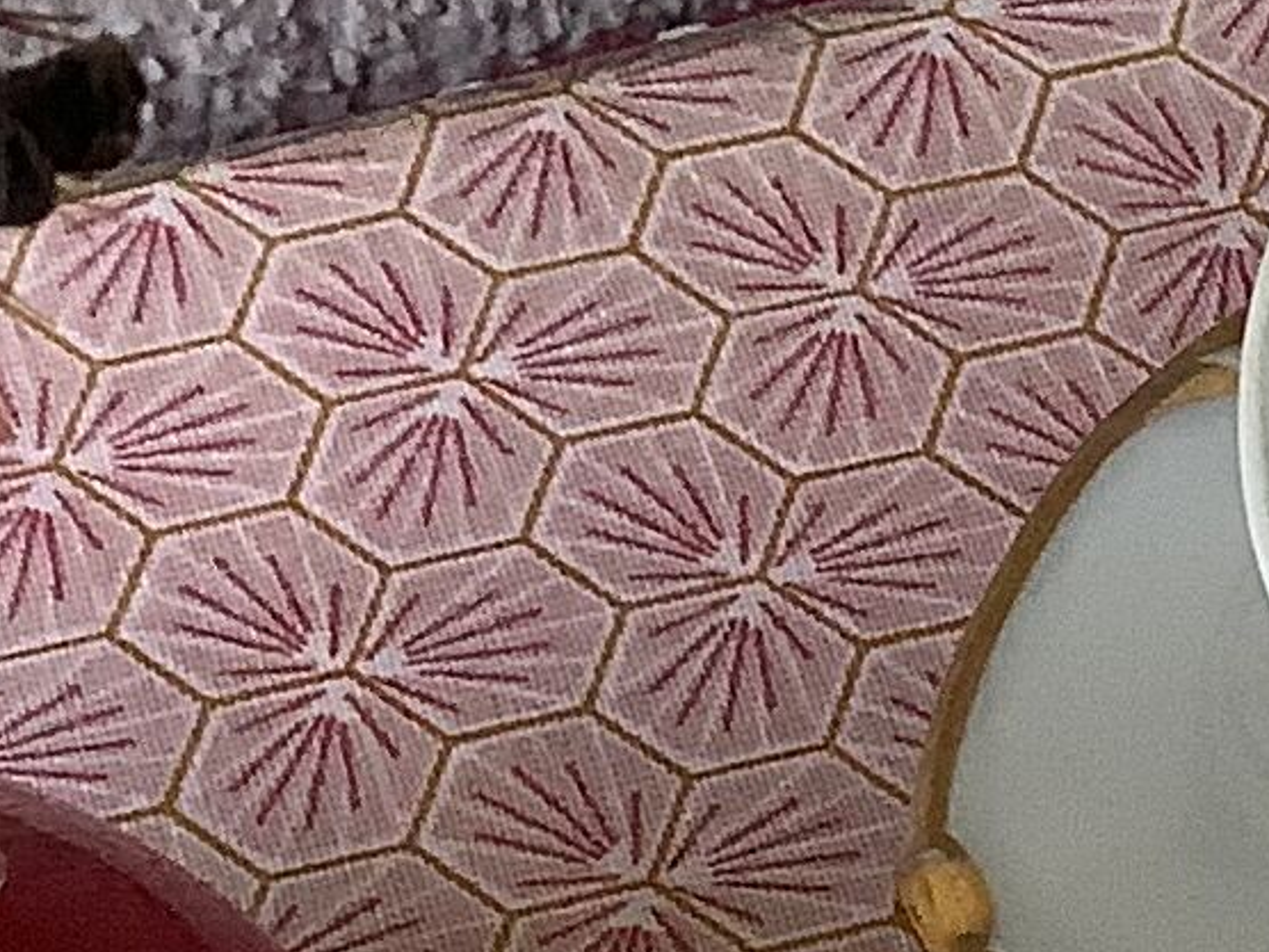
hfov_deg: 10.1
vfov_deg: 7.9
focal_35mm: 182
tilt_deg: -52.3
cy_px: 1669
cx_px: 2501
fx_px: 6672
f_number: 2.4
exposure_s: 1/100
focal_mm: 3.3
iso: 80
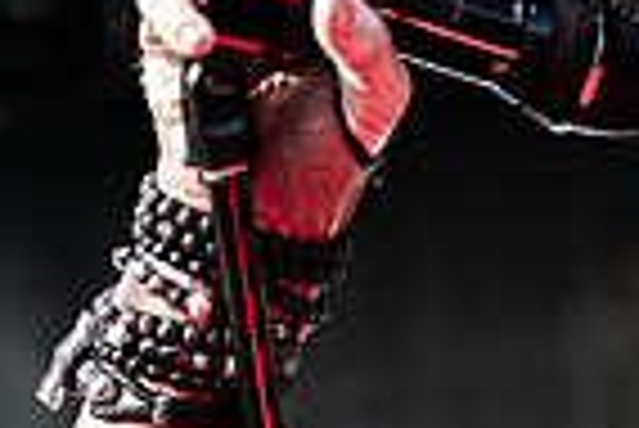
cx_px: 870
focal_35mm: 475
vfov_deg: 2.9
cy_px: 148
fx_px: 8440
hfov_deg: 4.3
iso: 800
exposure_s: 1/1600
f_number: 4.5
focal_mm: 95
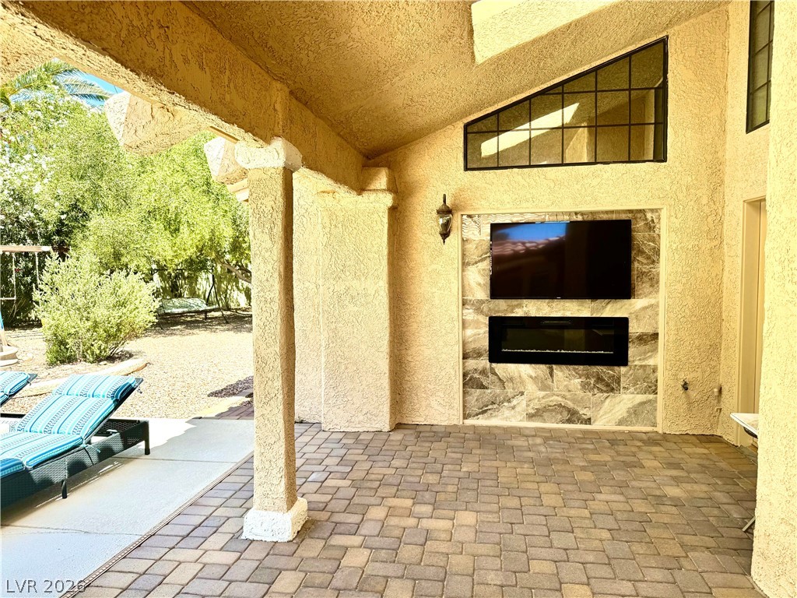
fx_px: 553
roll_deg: -0.1
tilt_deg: -4.7
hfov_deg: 71.6
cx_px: 398
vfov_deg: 56.8
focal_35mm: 24
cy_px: 299
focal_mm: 6.76
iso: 80
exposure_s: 1/832
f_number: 1.78
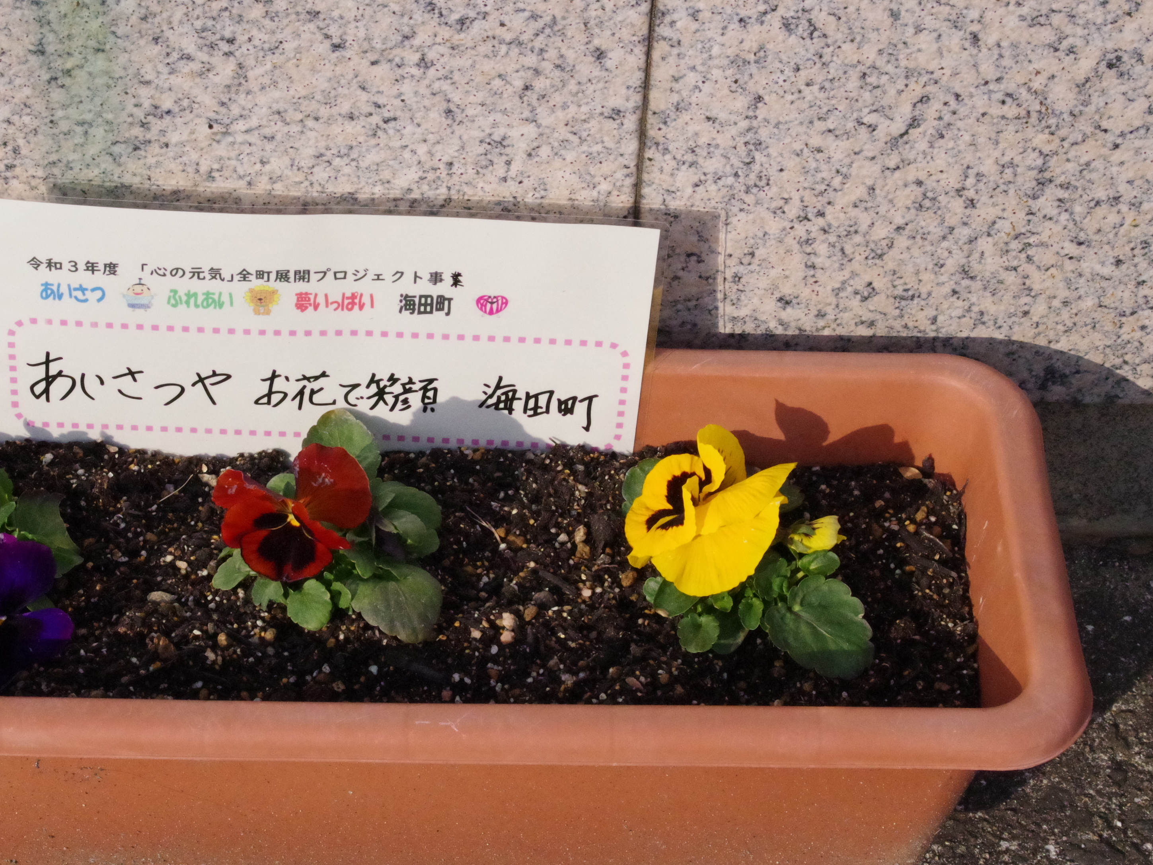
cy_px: 407
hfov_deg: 22.6
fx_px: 2864
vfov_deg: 17.2
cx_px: 318
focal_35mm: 86
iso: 6400
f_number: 13
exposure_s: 1/6400
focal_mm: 45
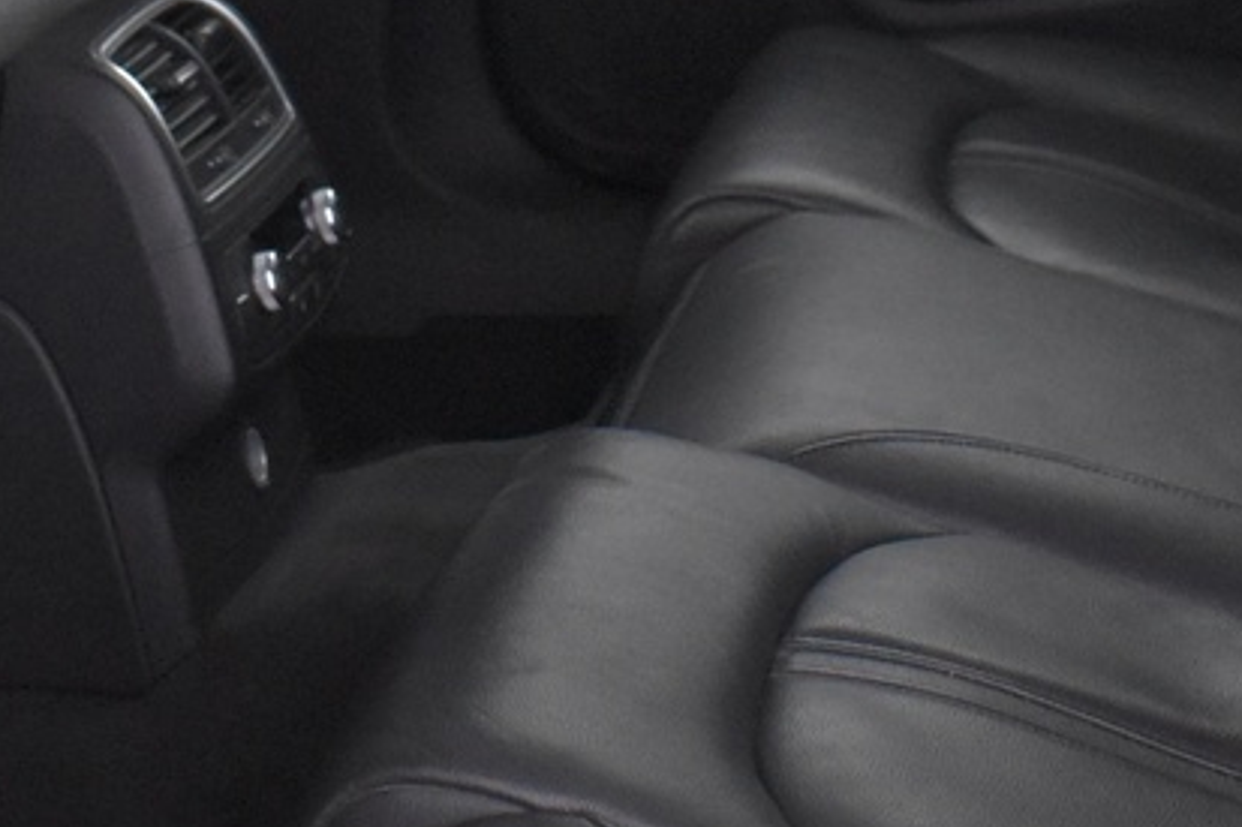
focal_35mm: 106
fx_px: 3655
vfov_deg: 12.7
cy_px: -54
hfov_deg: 19.3
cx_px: 713
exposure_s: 1/30
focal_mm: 18
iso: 2800
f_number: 3.5
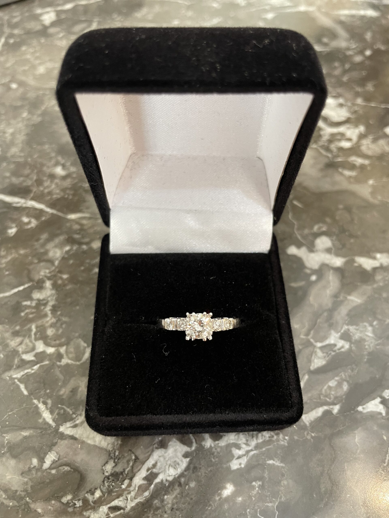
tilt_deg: -59.8
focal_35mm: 26
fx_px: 390
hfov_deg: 53.1
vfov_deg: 67.3
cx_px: 194
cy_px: 259
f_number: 1.6
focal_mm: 4.2
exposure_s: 1/50
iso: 200
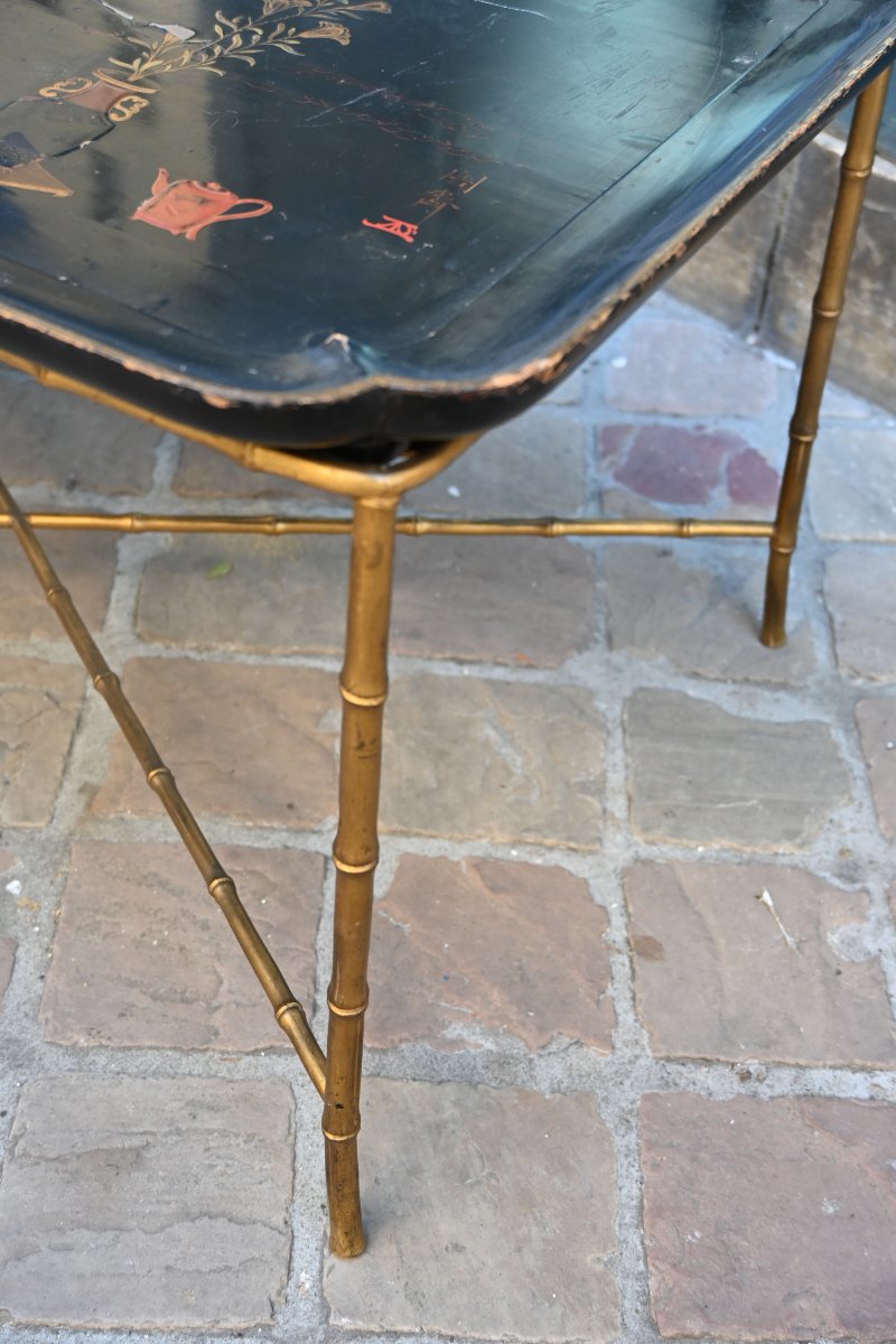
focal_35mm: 47
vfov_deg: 41.7
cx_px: 448
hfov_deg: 28.5
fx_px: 1764
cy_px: 672
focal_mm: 31.5
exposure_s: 1/125
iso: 500
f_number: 4
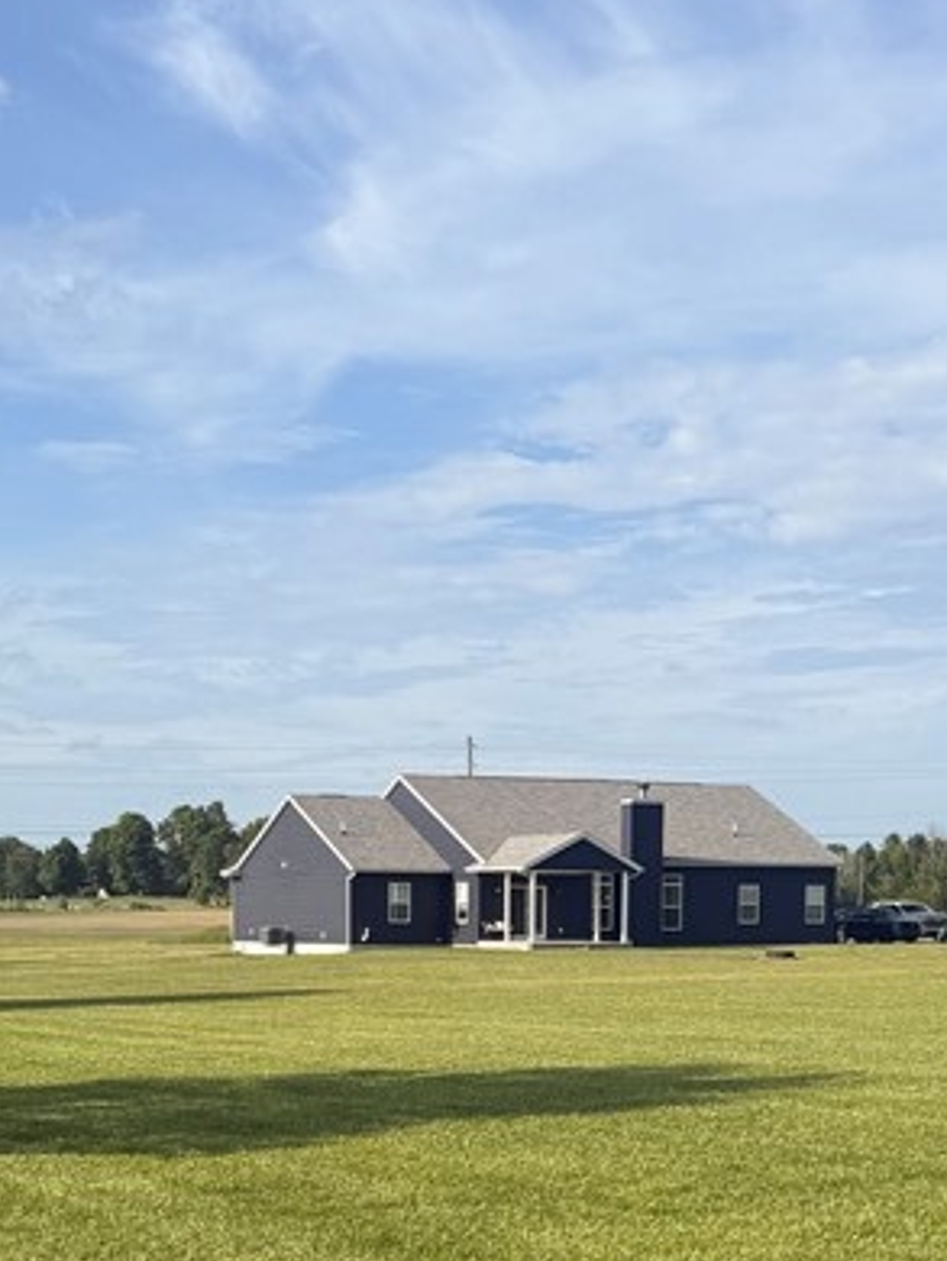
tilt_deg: -4.2
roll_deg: -1.4
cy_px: 1148
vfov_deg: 29.4
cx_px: 410
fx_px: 2296
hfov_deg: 23.3
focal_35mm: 63
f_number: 1.78
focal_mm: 6.76
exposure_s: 1/4975
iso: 80
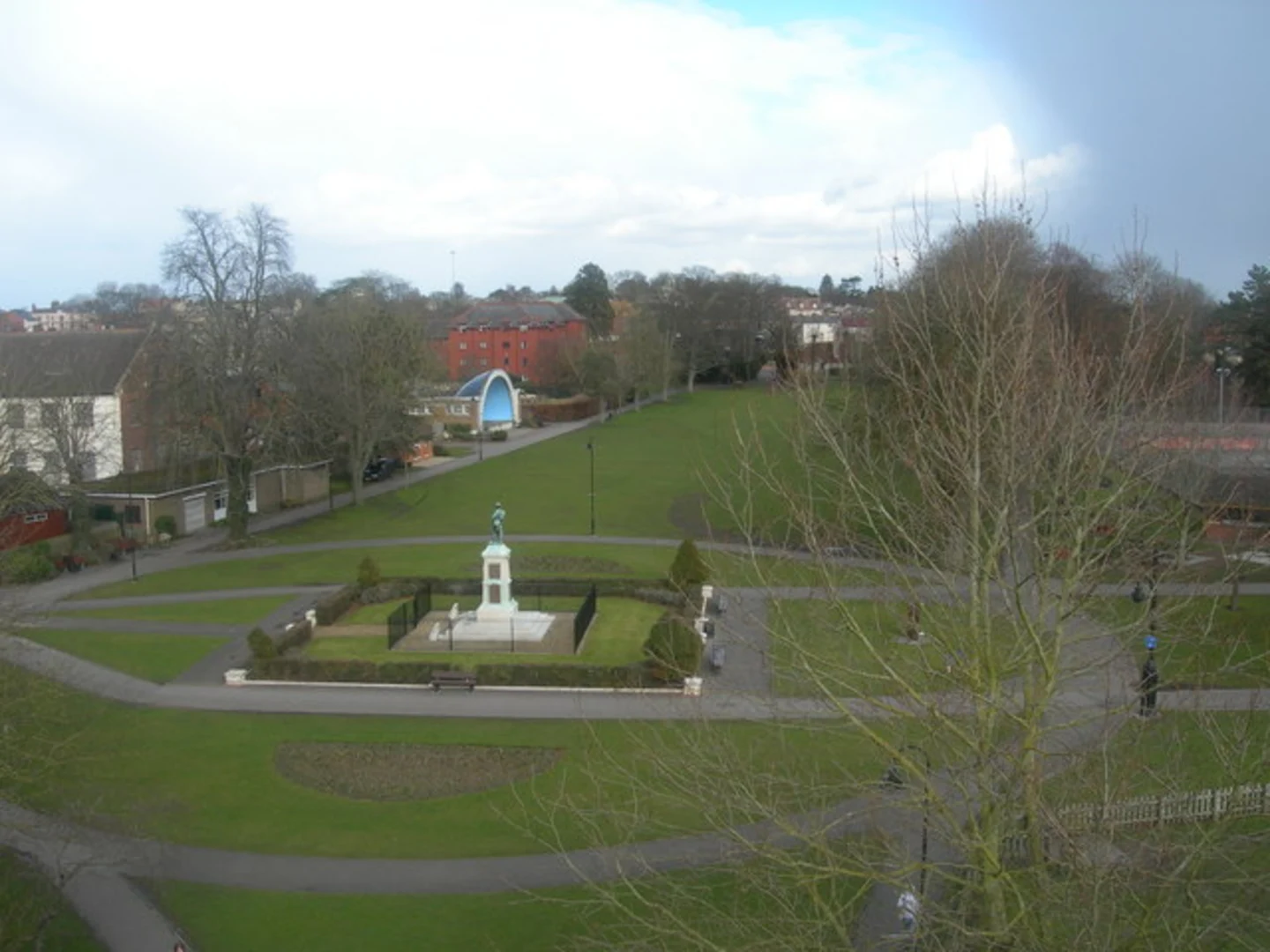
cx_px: 635
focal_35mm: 38
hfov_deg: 49.0
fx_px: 1394
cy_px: 476
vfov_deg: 37.7
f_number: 4.8
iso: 50
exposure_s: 1/202
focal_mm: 7.8
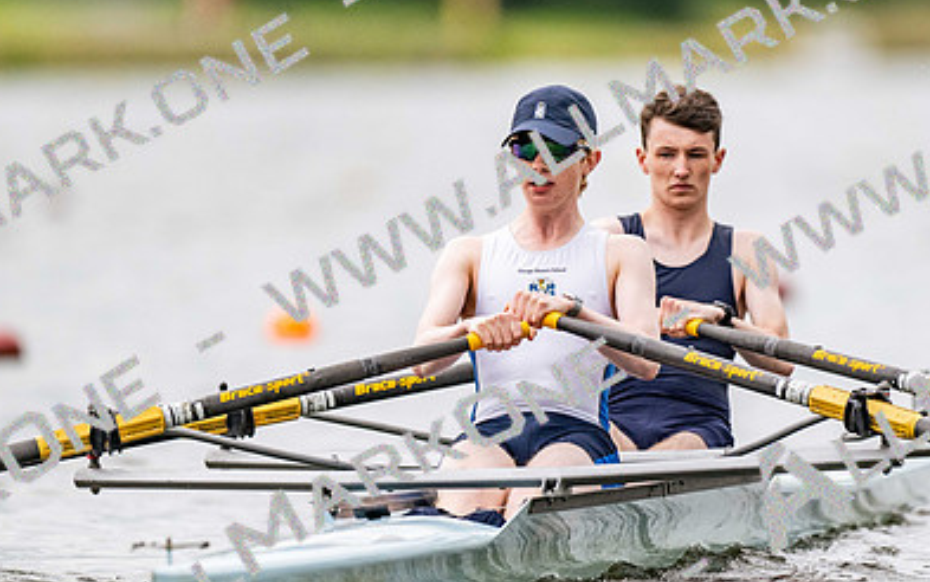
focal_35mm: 902
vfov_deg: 1.5
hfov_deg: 2.3
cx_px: 556
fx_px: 22871
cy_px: 330
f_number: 4
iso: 1000
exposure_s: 1/2500
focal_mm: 600
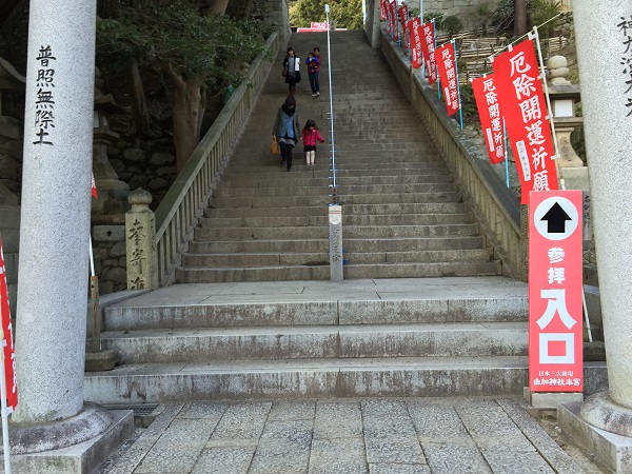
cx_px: 316
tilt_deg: +0.3
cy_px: 237
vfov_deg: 48.2
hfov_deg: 61.7
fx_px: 529
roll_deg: +1.8
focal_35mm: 29
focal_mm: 4.15
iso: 32
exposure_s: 1/40
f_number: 2.2
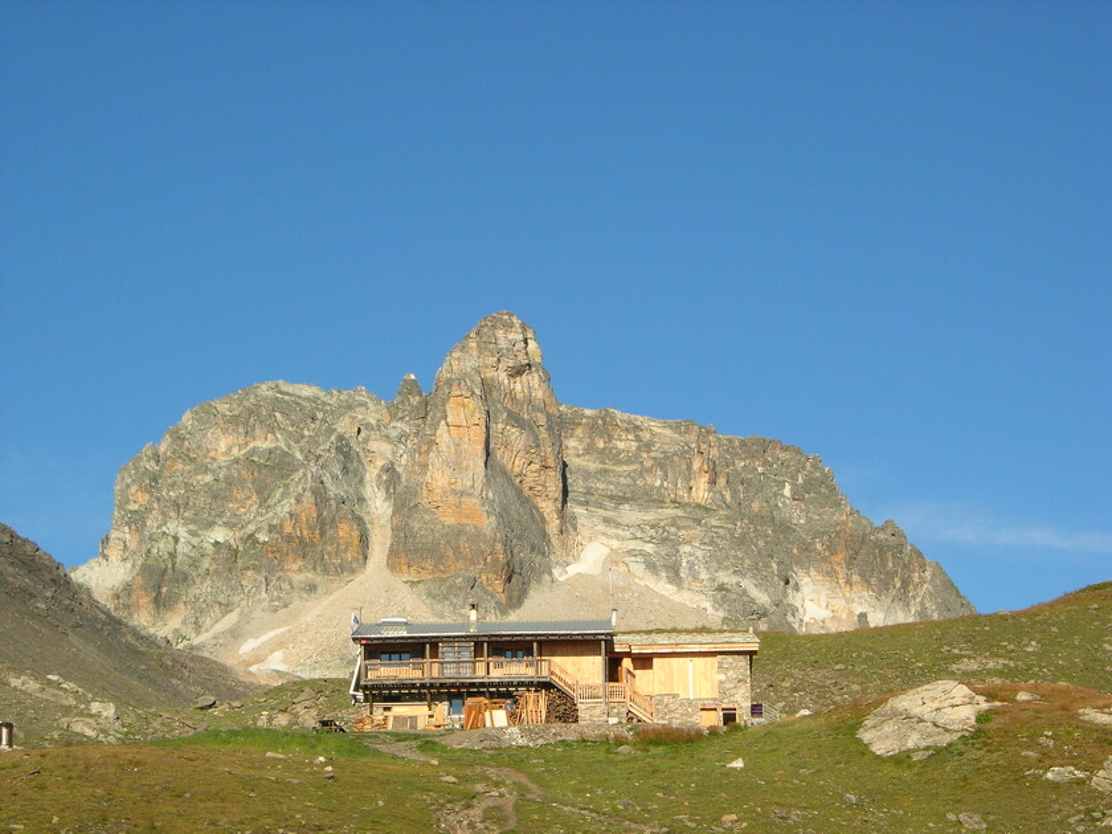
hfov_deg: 17.4
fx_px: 3630
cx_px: 556
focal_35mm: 113
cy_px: 417
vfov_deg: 13.1
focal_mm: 23.4
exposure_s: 1/218
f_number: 8.2
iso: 64
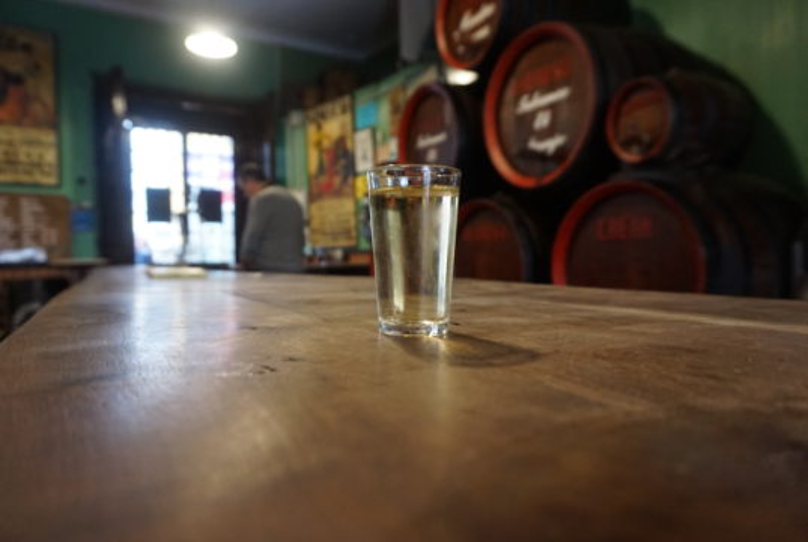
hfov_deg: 73.6
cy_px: 271
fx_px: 540
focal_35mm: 24
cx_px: 404
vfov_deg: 53.3
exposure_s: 1/60
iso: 1600
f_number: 4
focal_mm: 16
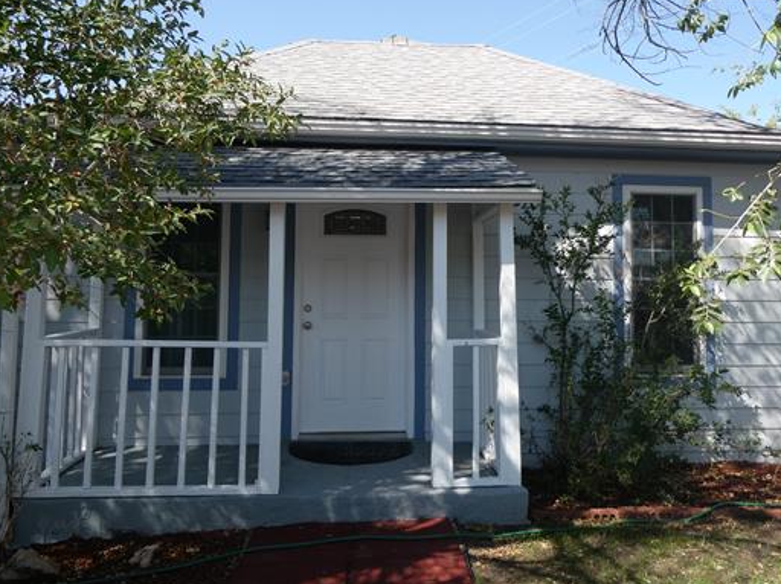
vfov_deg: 46.6
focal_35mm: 30
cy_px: 249
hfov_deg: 60.0
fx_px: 676
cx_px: 397
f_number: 3.3
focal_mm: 4.3
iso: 80
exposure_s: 1/400
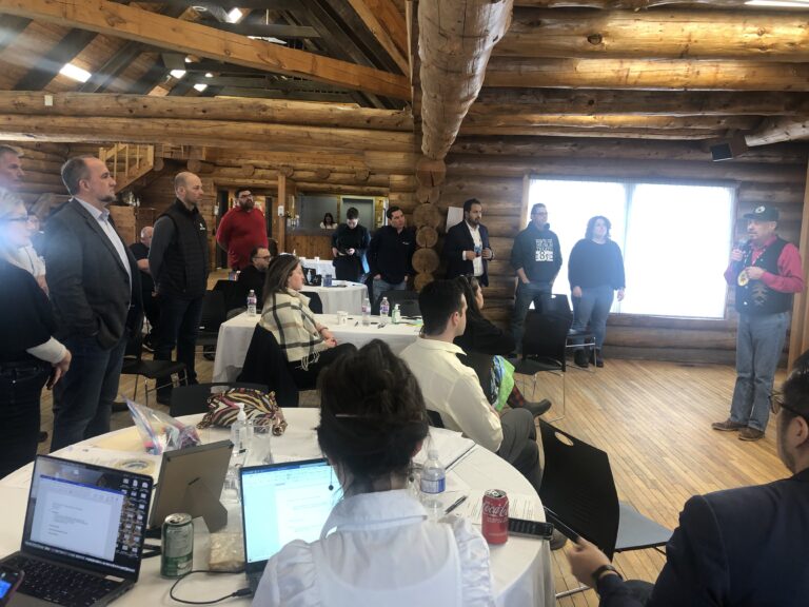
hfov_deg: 63.4
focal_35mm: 28
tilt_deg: -6.9
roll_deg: -2.4
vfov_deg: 49.7
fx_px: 654
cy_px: 304
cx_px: 404
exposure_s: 1/17
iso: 40
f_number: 1.8
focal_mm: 3.99
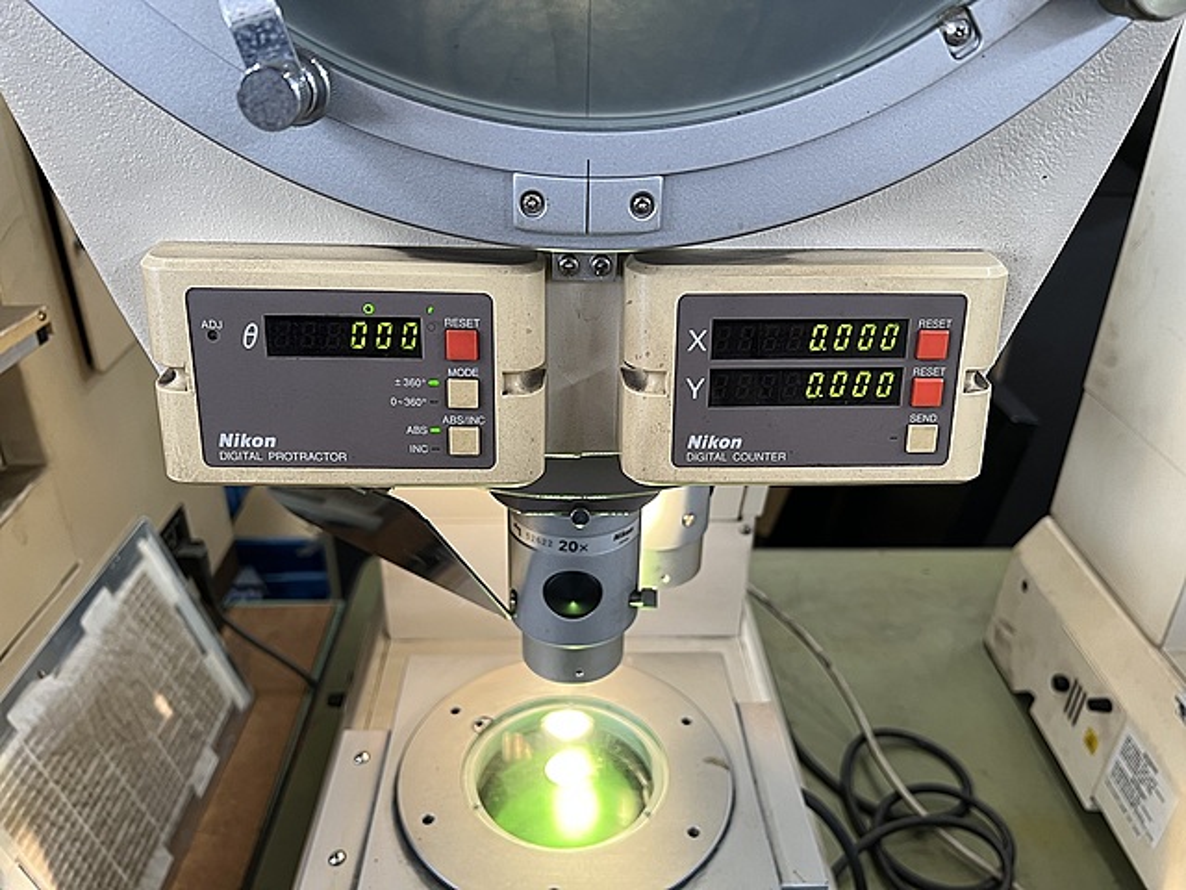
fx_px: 891
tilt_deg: -27.5
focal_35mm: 26
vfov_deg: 53.1
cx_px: 593
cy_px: 445
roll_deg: -2.1
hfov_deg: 67.3
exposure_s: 1/50
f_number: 1.5
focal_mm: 5.7
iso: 64
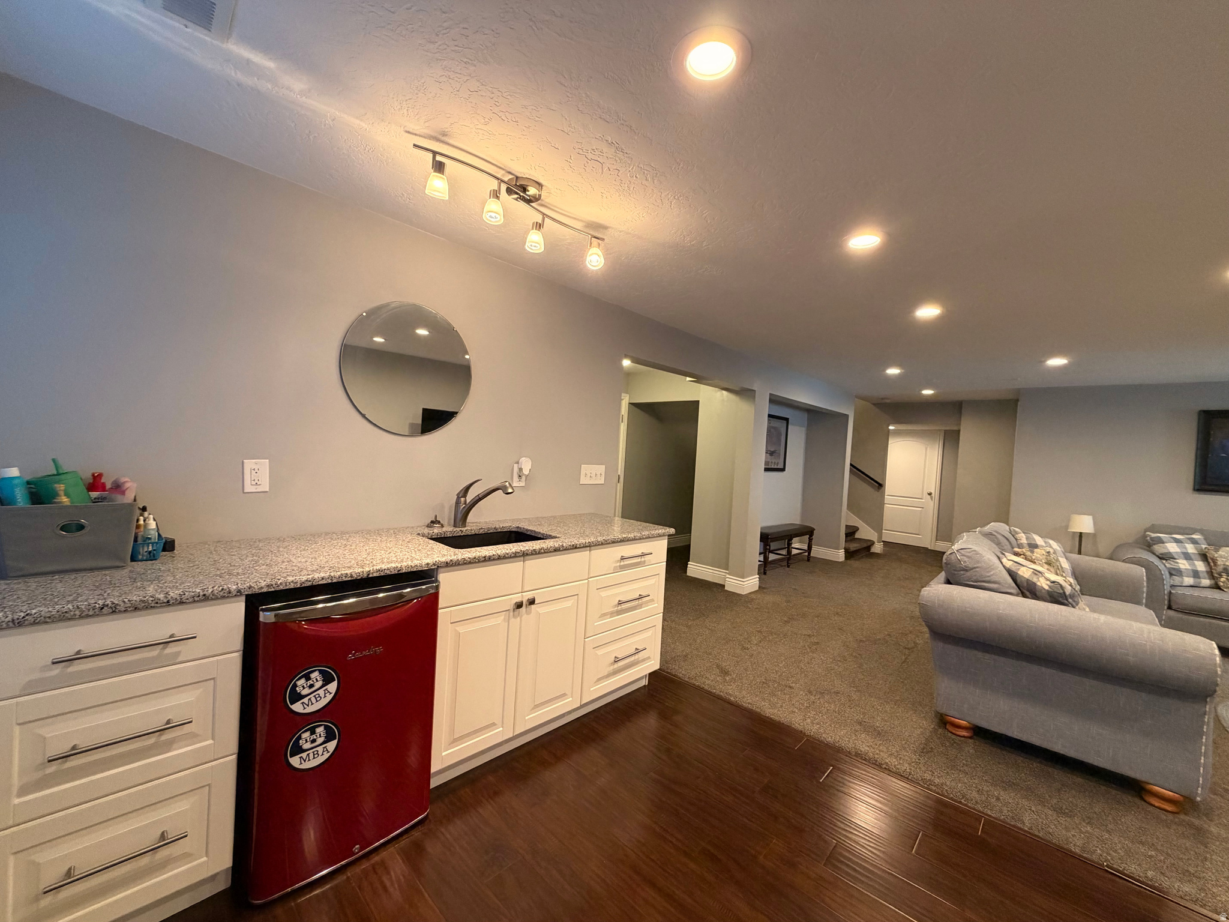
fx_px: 497
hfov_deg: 102.1
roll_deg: -3.3
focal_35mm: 14
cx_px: 614
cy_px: 461
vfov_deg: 85.7
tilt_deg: -1.5
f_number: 2.2
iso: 250
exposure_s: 1/60
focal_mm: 2.22
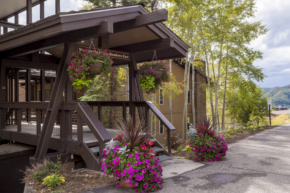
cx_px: 151
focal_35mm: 32
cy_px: 75
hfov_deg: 58.7
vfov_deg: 40.9
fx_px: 258
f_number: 18
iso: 100
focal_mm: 24
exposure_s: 1/30
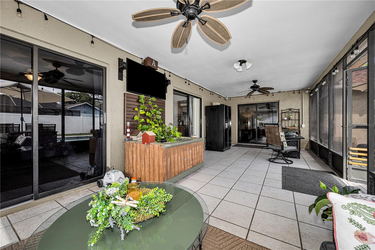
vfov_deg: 81.2
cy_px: 125
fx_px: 146
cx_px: 188
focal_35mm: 14
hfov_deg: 104.3
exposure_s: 1/100
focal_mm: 14
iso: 125
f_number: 8
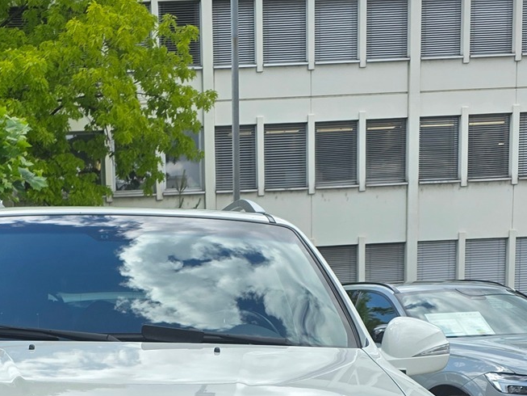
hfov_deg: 26.8
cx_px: 101
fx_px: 1081
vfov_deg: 19.2
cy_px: 506
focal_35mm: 71
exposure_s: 1/2524
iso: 80
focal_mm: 6.3
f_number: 1.7
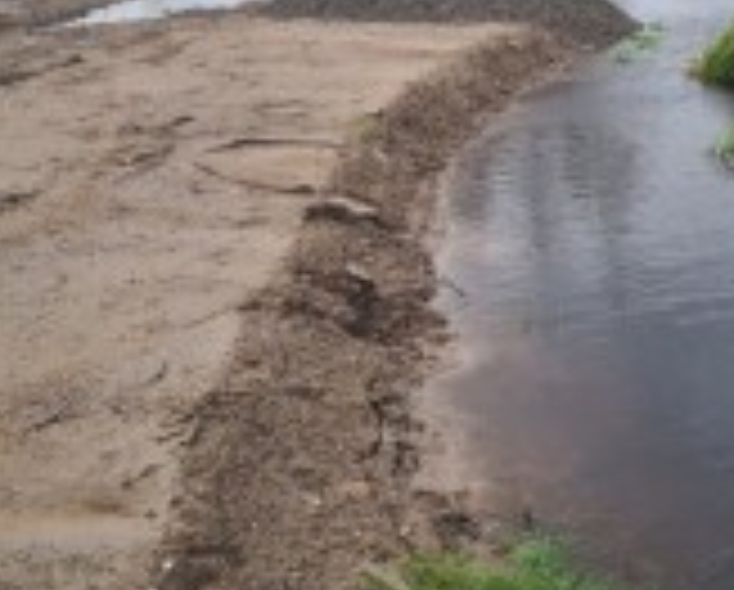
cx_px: 540
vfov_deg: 21.8
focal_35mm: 70
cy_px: 194
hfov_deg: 26.8
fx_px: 1523
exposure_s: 1/716
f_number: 1.8
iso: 50
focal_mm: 5.4
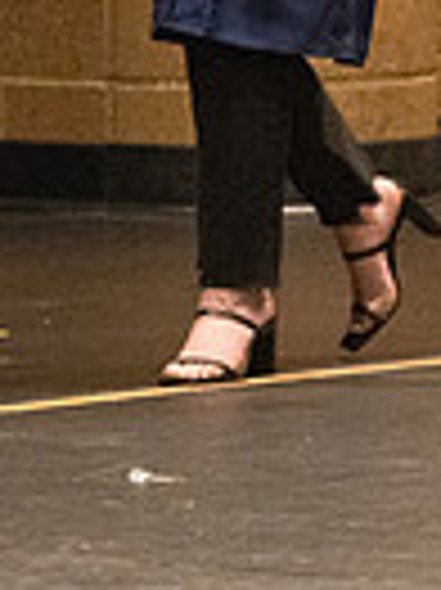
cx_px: 205
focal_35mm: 992
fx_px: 16878
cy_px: -320
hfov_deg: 1.5
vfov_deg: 2.0
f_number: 4.5
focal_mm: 200
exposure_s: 1/250
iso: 8000
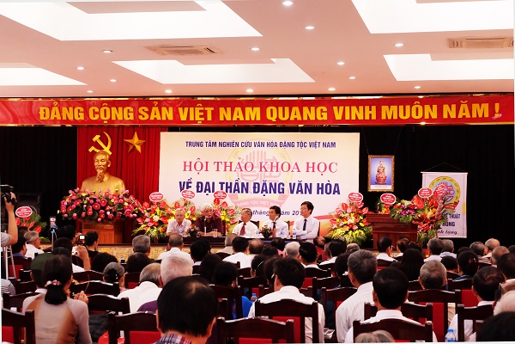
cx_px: 258
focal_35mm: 75
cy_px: 172
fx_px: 1073
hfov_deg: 27.0
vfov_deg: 18.2
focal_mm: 50
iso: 3200
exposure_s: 1/38
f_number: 9
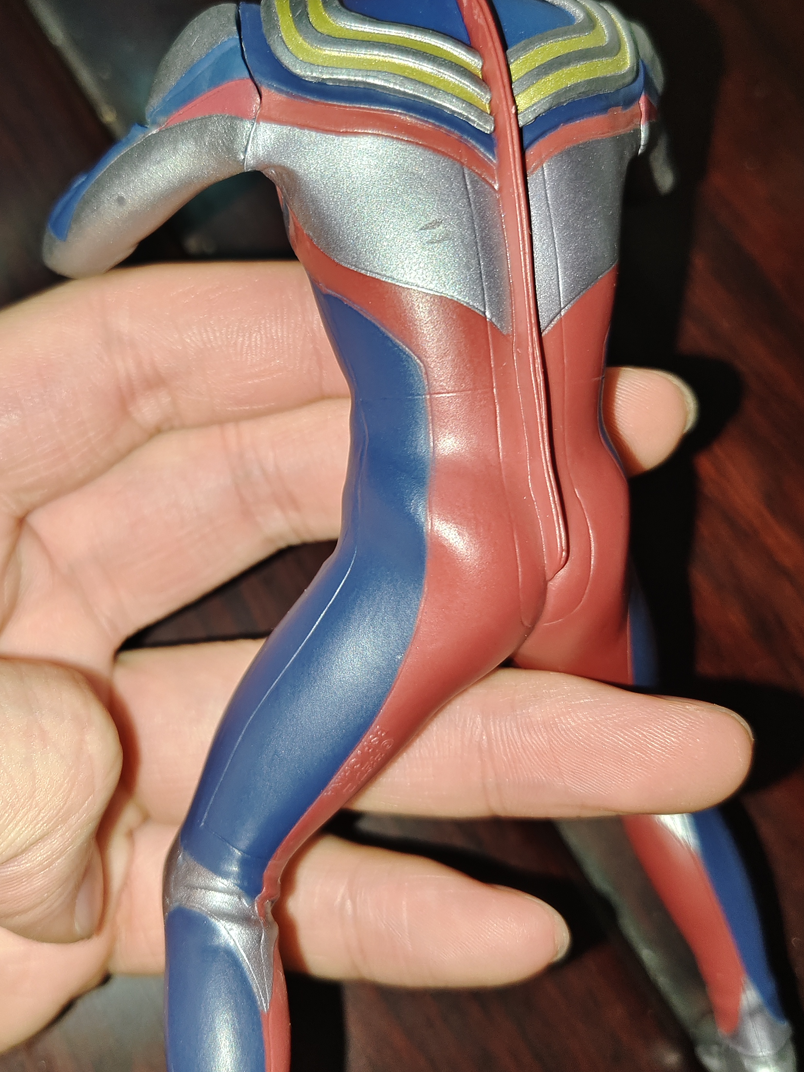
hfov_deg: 41.5
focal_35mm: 34
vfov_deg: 53.9
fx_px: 1053
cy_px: 486
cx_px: 297
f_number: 1.88
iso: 821
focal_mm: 5.56
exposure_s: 1/50
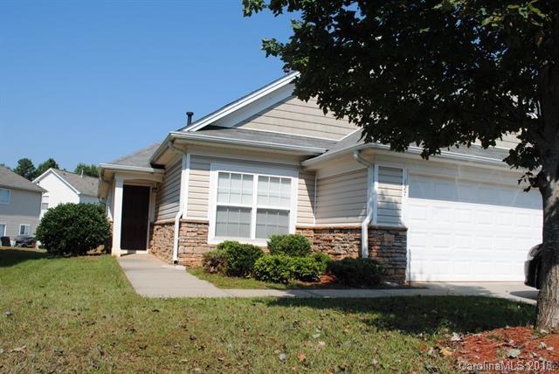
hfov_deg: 61.9
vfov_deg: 43.7
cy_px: 187
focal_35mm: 30
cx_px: 280
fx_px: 466
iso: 100
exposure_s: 1/320
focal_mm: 20
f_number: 9
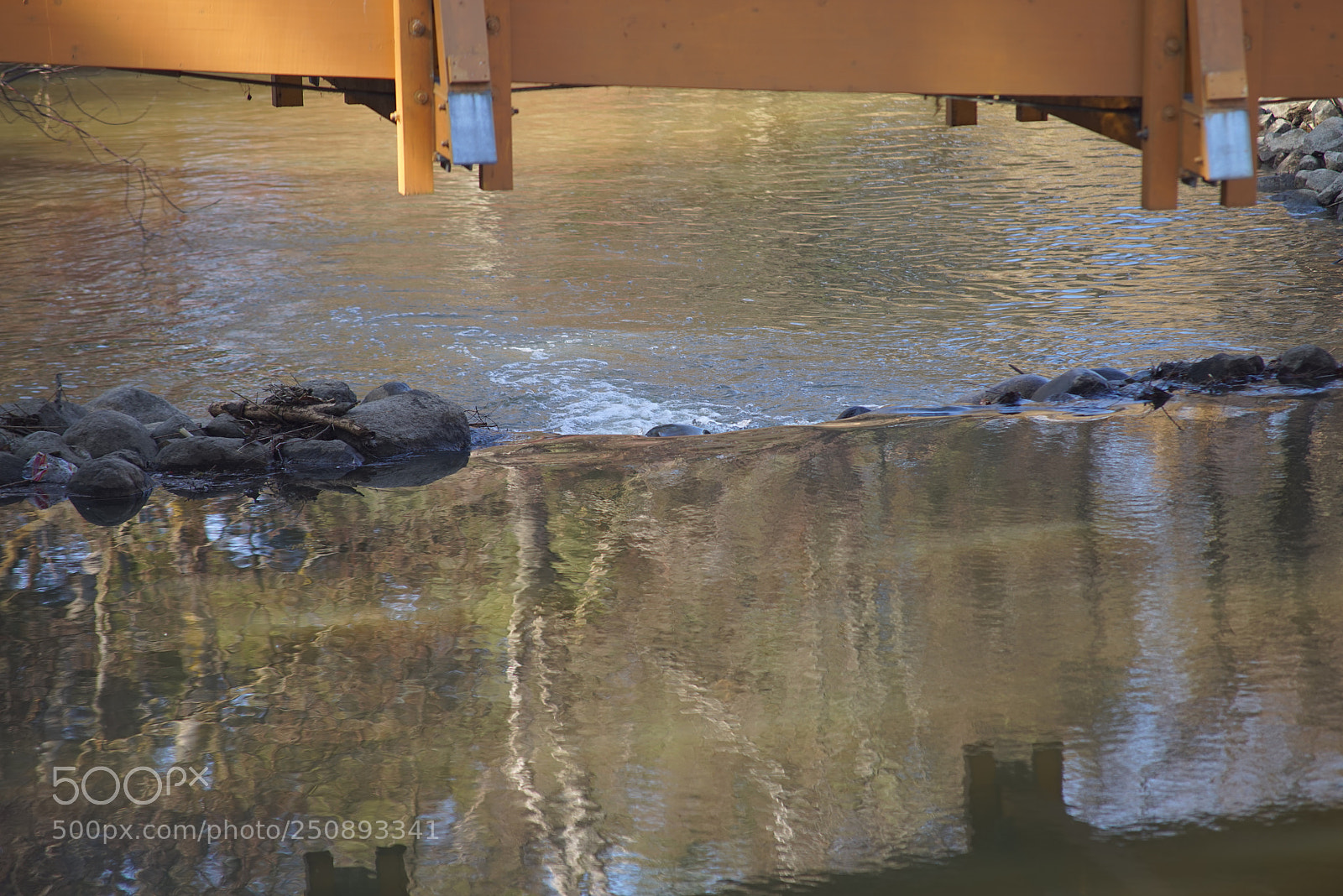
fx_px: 6680
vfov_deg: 7.7
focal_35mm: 179
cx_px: 672
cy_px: 448
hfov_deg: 11.5
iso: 100
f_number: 3.5
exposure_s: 1/200
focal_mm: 179
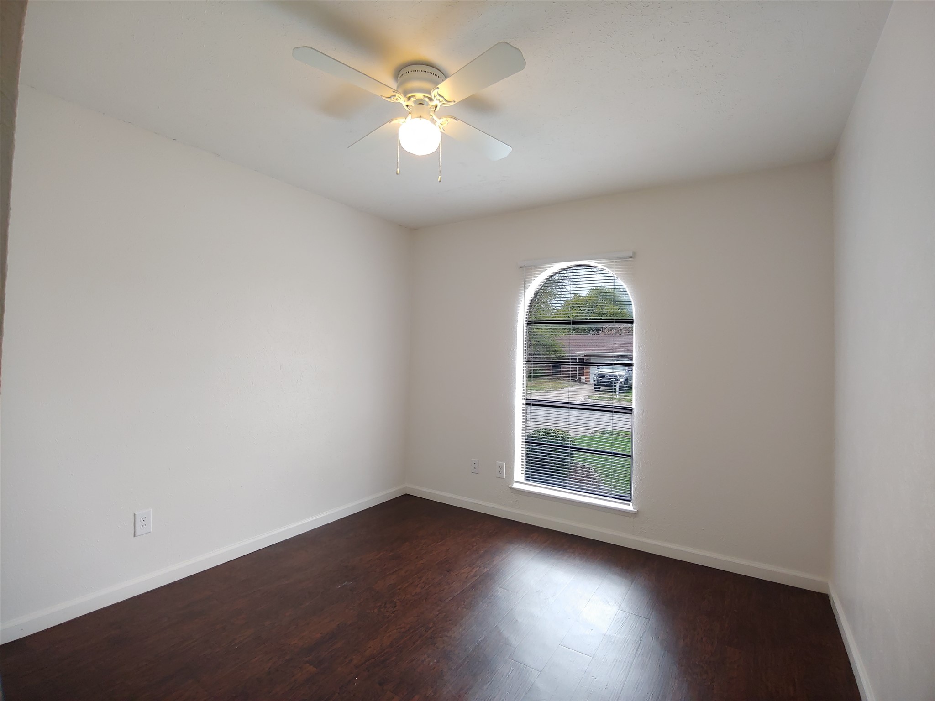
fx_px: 432
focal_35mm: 16
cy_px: 350
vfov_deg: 78.1
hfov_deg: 94.5
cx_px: 468
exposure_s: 1/394
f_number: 1.9
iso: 50
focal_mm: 2.18
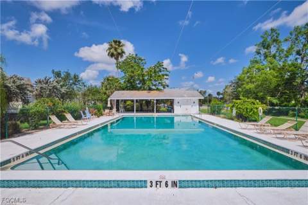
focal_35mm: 17
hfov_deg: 93.3
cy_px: 102
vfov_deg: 70.3
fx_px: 145
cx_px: 154
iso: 400
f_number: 8
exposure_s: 1/1500
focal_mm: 11.5
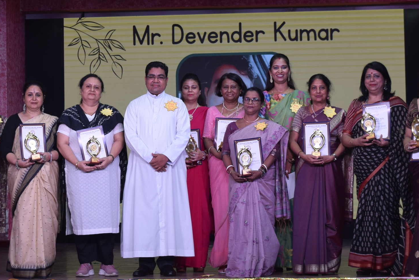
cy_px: 149
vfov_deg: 14.4
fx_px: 1106
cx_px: 206
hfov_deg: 21.5
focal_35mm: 95
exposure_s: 1/125
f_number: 6.3
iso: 400
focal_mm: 31
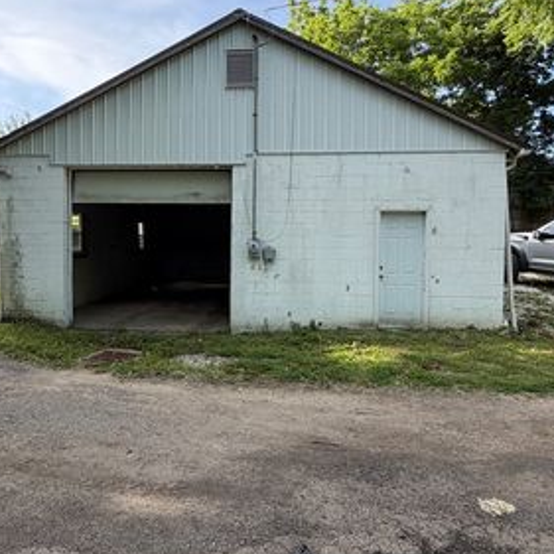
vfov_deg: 69.5
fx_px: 398
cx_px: 241
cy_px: 251
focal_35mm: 22
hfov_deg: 69.3
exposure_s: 1/282
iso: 50
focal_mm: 2.22
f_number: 2.2
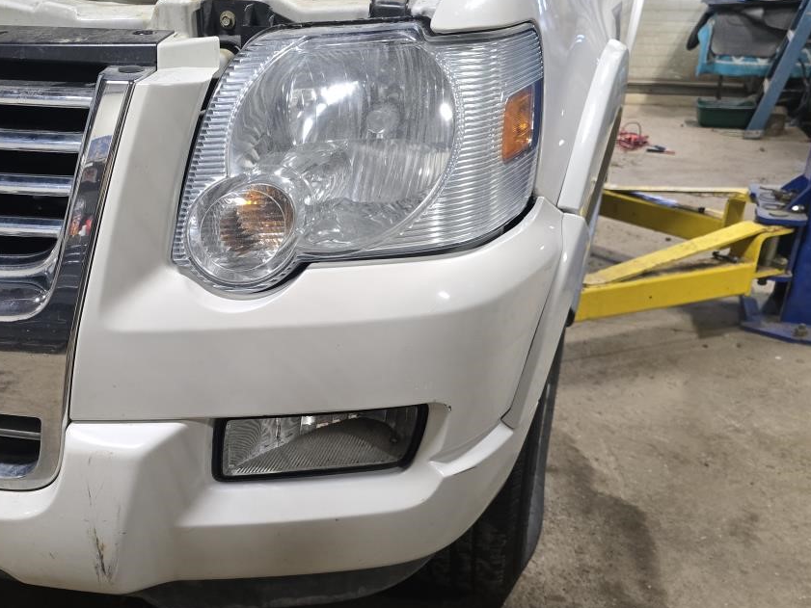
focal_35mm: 35
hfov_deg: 51.8
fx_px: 820
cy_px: 389
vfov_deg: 40.4
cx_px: 282
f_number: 1.7
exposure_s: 1/120
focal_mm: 6.3
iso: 800
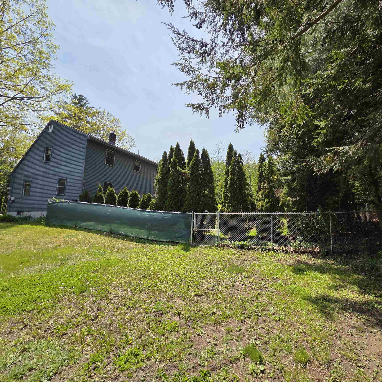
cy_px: 196
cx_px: 232
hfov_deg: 86.2
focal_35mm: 16
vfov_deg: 87.4
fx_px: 200
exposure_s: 1/1839
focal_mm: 2.2
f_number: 2.2
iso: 50
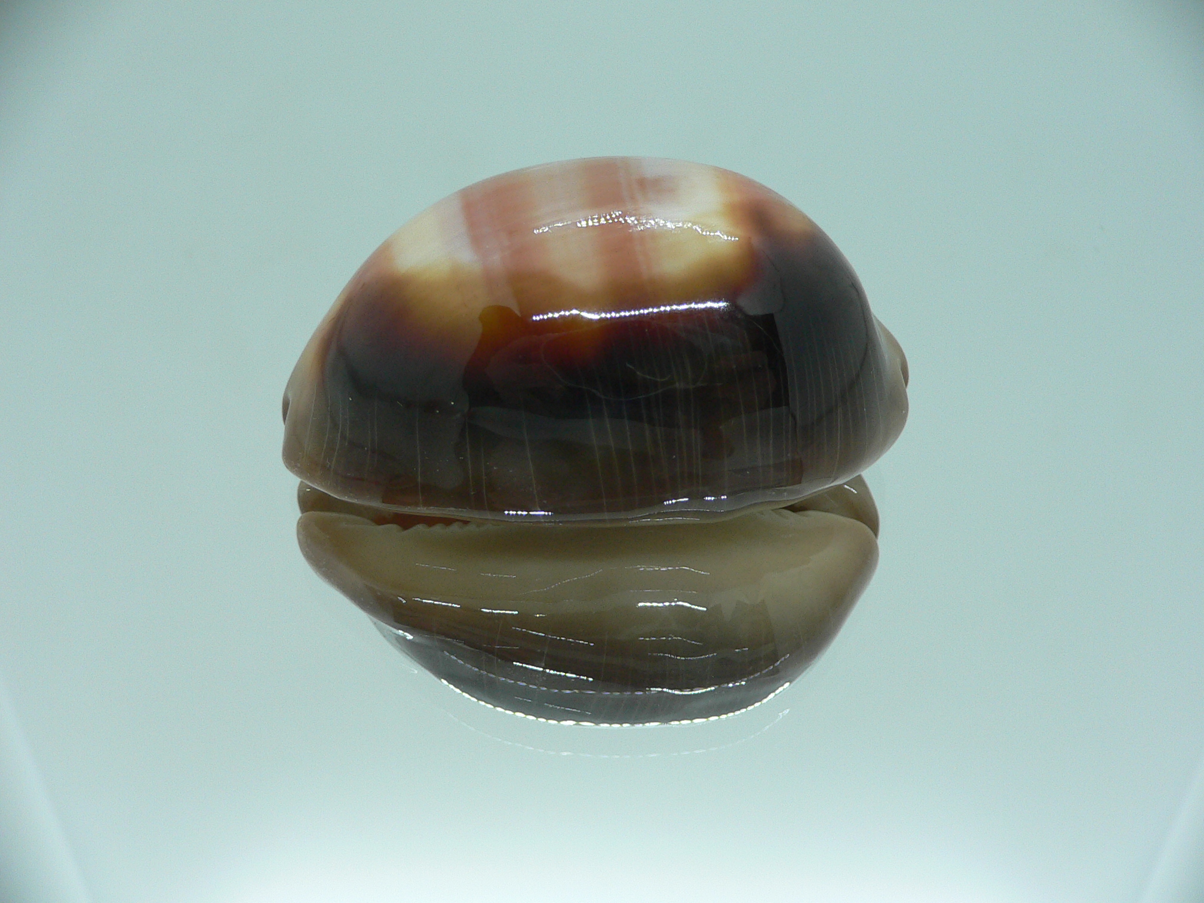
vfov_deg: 40.7
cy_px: 452
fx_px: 1217
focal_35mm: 35
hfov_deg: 52.6
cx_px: 602
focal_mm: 4.6
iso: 100
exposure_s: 1/60
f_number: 2.8
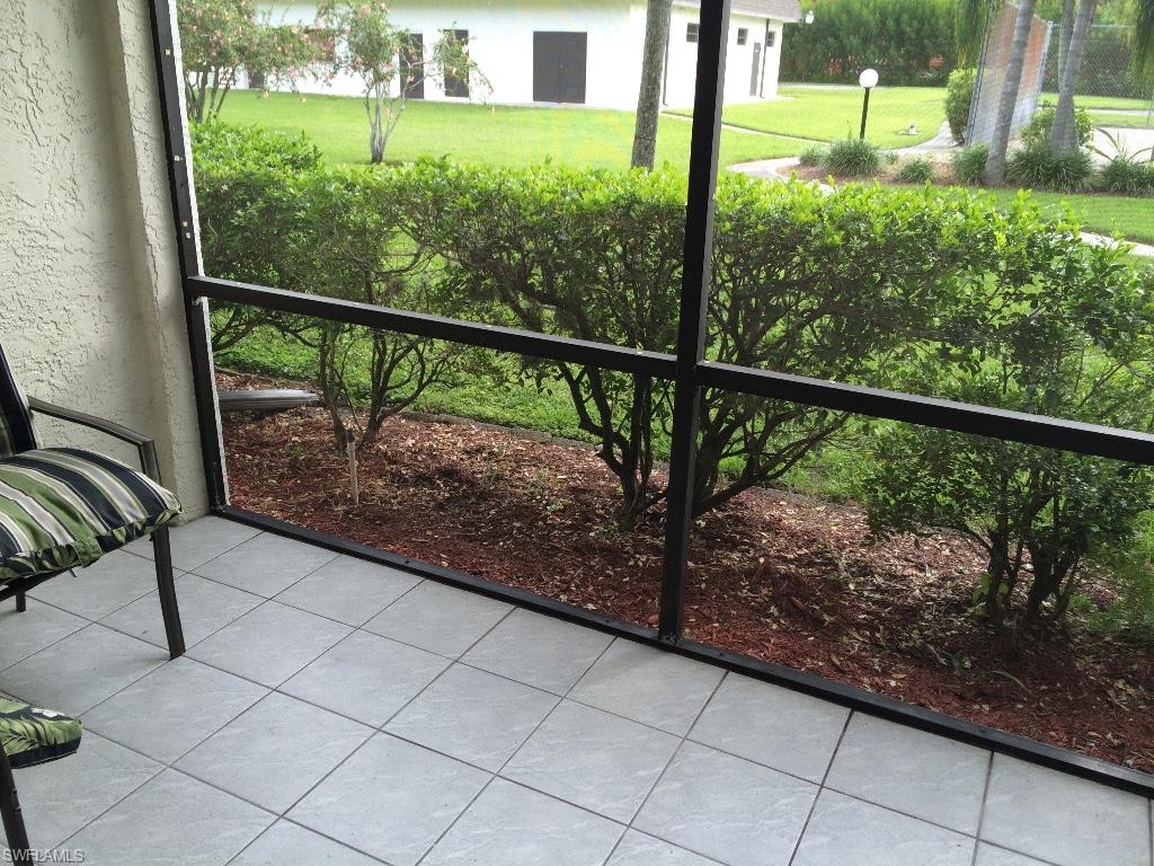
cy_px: 433
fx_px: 967
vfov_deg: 48.2
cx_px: 577
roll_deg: -1.8
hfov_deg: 61.7
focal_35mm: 29
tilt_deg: -22.4
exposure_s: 1/120
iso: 32
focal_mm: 4.15
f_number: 2.2
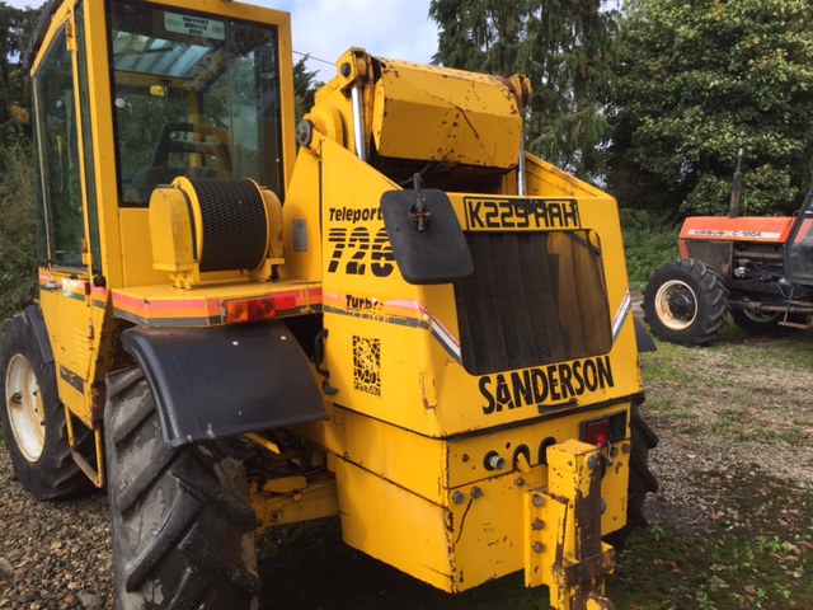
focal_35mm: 29
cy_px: 305
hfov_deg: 61.7
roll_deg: +0.9
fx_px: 681
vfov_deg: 48.2
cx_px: 406
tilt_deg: -5.1
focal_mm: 4.15
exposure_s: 1/670
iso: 32
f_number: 2.2
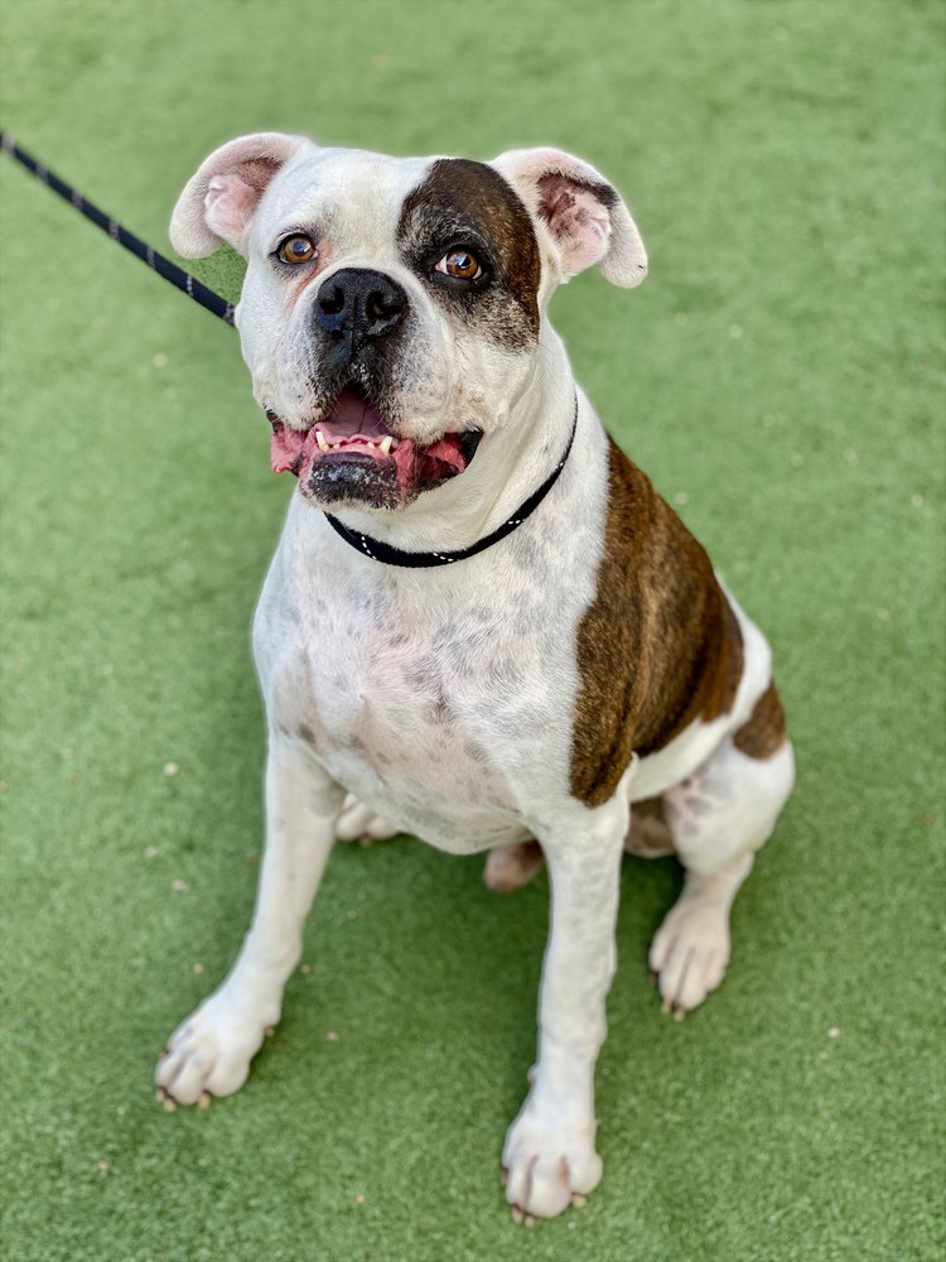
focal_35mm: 52
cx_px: 473
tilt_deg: -40.7
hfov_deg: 28.0
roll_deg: -0.5
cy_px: 631
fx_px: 1895
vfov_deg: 36.8
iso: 20
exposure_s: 1/271
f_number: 2
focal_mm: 6
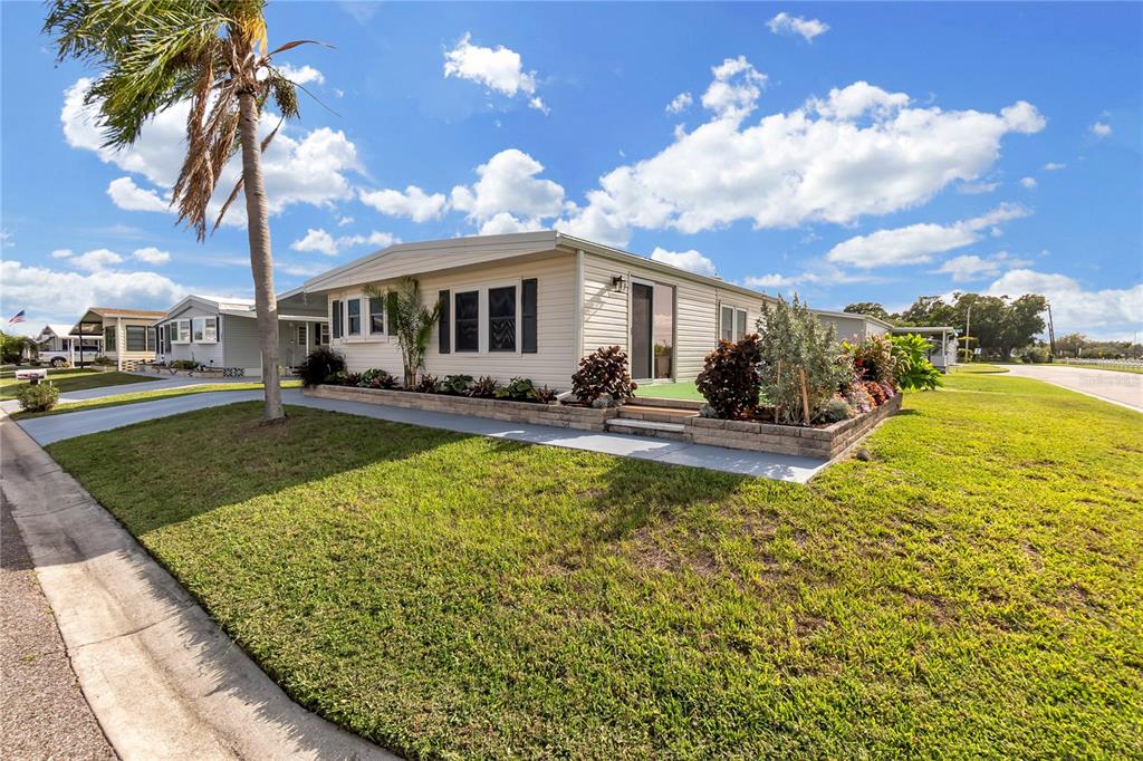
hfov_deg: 100.4
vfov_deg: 77.3
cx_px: 572
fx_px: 476
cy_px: 380
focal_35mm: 15
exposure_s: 1/250
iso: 100
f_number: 8
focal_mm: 10
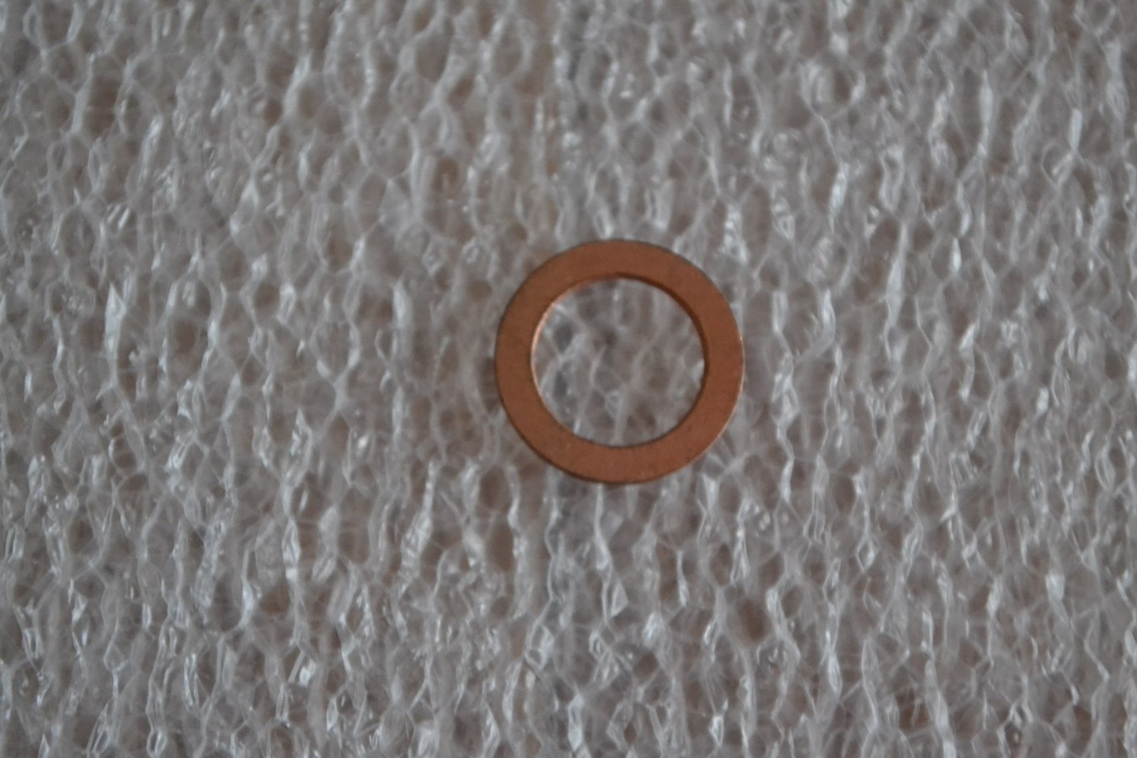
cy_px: 379
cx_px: 568
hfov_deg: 24.6
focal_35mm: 82
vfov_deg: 16.6
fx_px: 2605
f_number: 5.6
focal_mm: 55
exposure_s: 1/20
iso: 3200
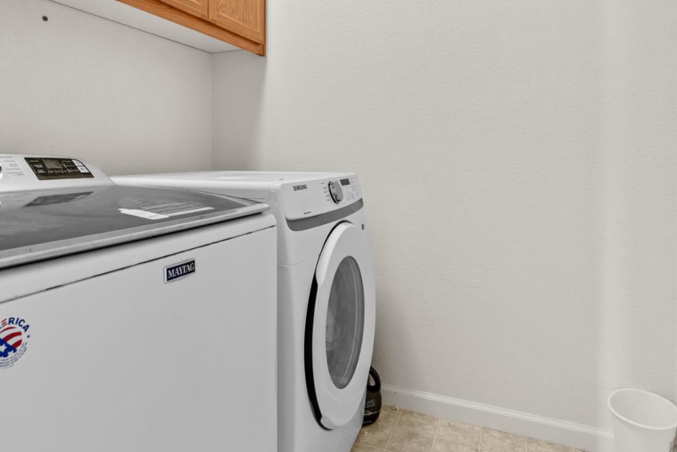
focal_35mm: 24
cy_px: 168
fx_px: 451
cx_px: 297
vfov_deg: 52.6
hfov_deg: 73.4
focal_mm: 16
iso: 100
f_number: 8
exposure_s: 6
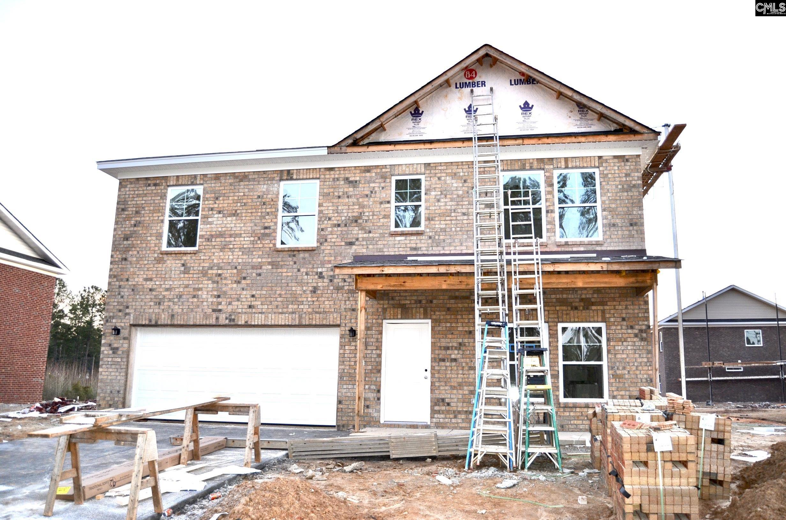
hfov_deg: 67.5
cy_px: 260
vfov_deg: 47.7
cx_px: 393
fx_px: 588
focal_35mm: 27
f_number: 3.5
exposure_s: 1/60
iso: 500
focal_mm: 18
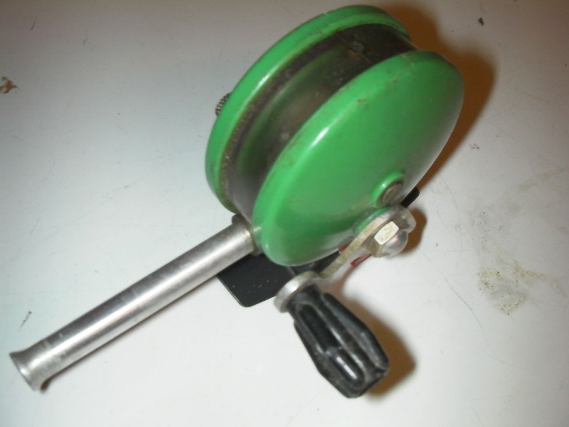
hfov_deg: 47.9
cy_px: 210
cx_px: 282
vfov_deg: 36.8
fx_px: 641
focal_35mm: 39
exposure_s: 1/30
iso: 200
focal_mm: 6.3
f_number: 5.6
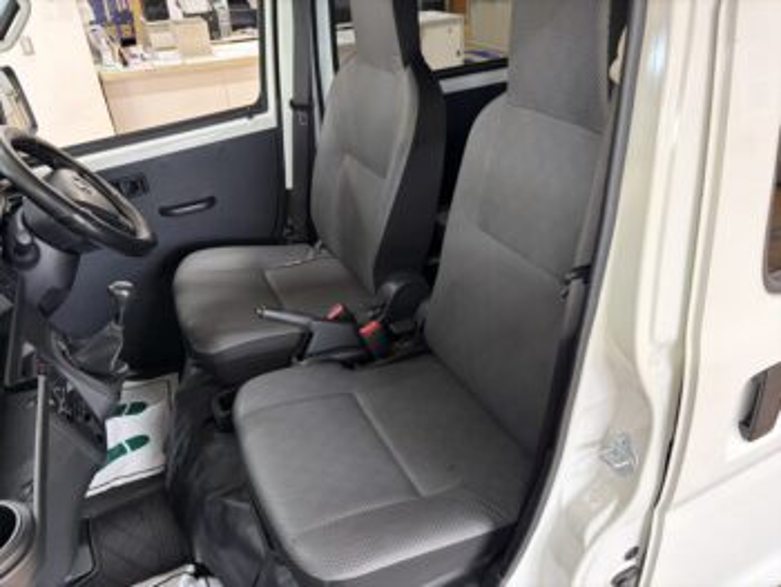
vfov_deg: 53.1
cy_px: 294
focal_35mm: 26
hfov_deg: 67.3
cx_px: 390
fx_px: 587
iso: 160
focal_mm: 5.96
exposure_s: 1/50
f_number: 1.6
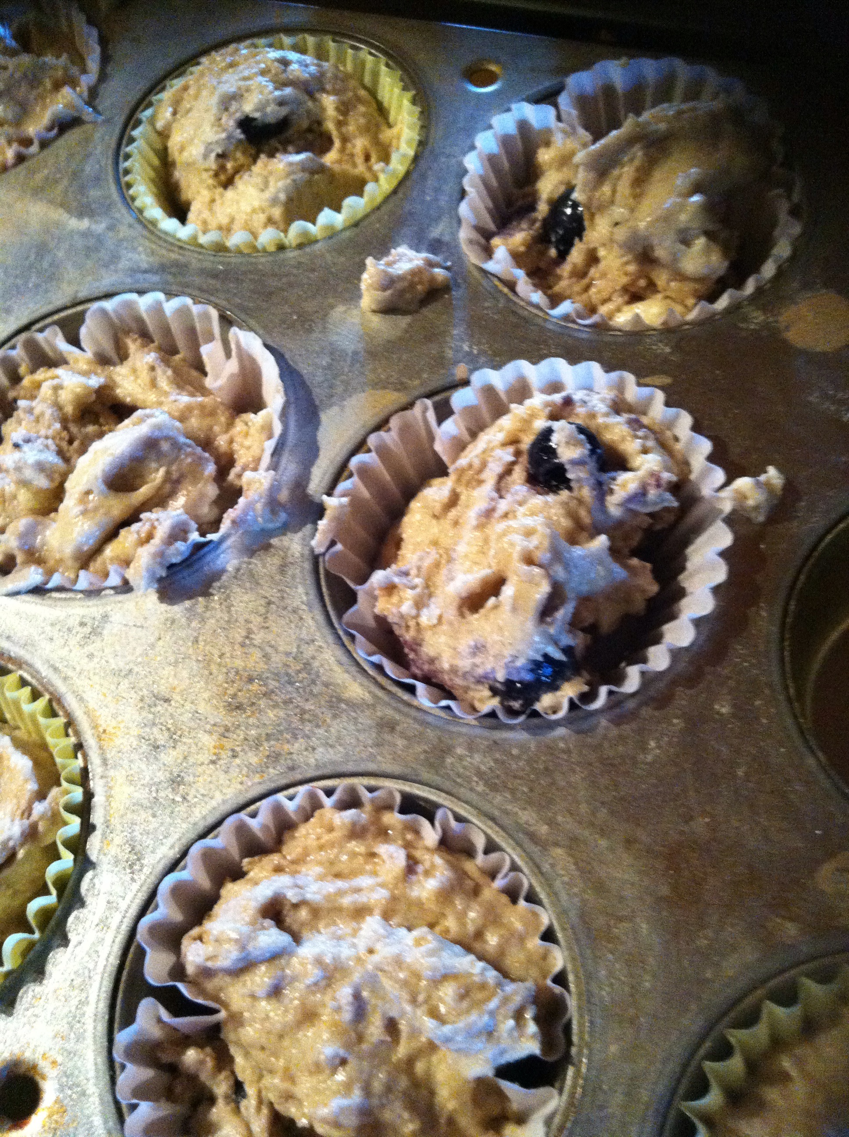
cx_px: 424
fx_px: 1148
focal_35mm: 35
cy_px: 568
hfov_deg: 40.6
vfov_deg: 52.7
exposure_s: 1/15
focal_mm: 3.85
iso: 500
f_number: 2.8
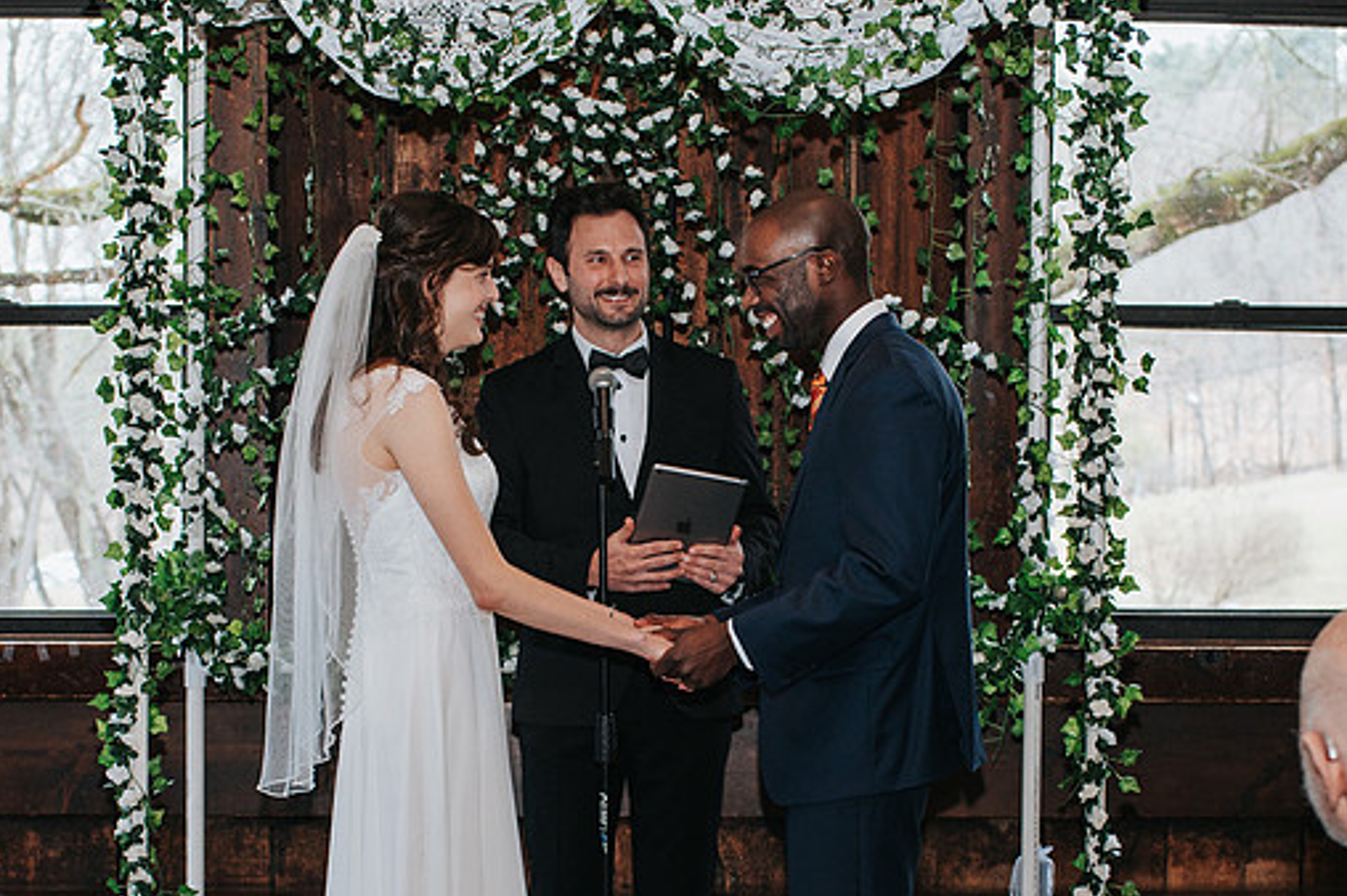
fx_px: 2917
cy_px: 726
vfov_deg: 17.3
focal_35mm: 78
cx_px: 588
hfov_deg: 26.0
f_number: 2.8
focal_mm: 35
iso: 1000
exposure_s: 1/160
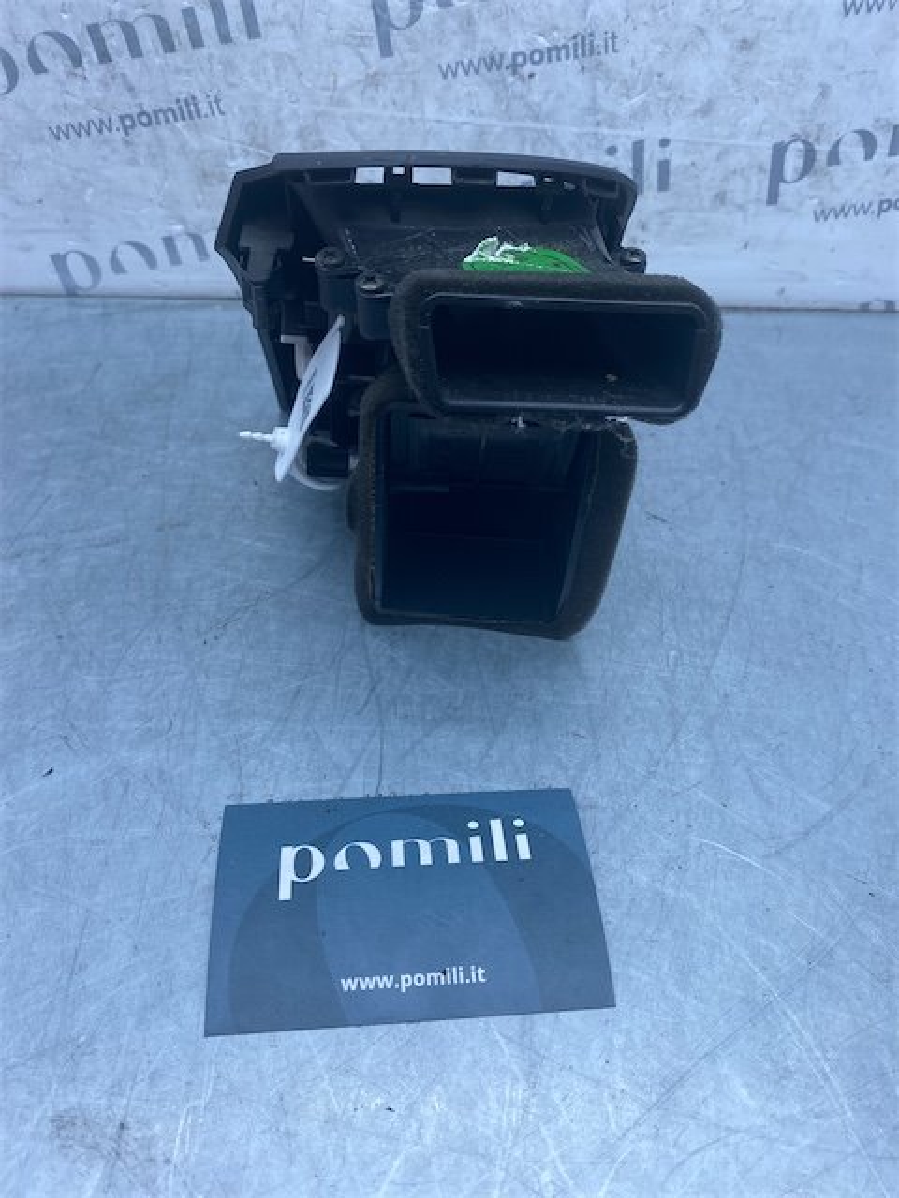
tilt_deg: -45.2
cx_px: 450
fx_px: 900
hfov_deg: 53.1
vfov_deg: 67.3
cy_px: 599
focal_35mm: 26
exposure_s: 1/630
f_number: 1.8
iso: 32
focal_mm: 4.25
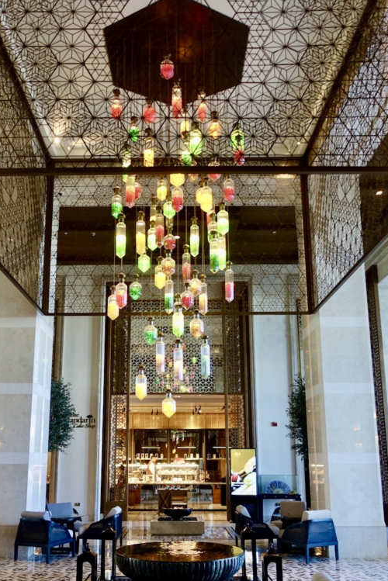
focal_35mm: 33
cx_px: 170
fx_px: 533
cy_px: 343
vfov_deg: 56.8
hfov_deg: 39.9
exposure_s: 1/30
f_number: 1.8
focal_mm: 8.8
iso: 160
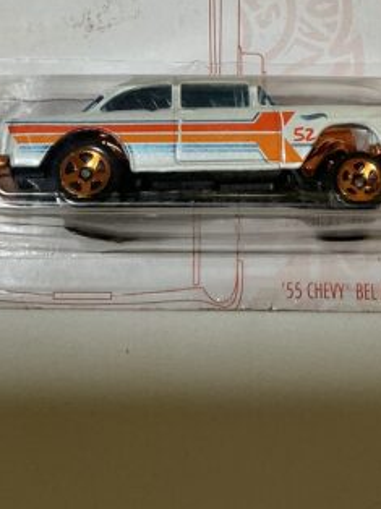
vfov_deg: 25.6
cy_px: 58
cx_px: 201
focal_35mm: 74
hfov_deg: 19.9
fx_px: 1087
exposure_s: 1/60
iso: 80
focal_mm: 3
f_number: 1.8
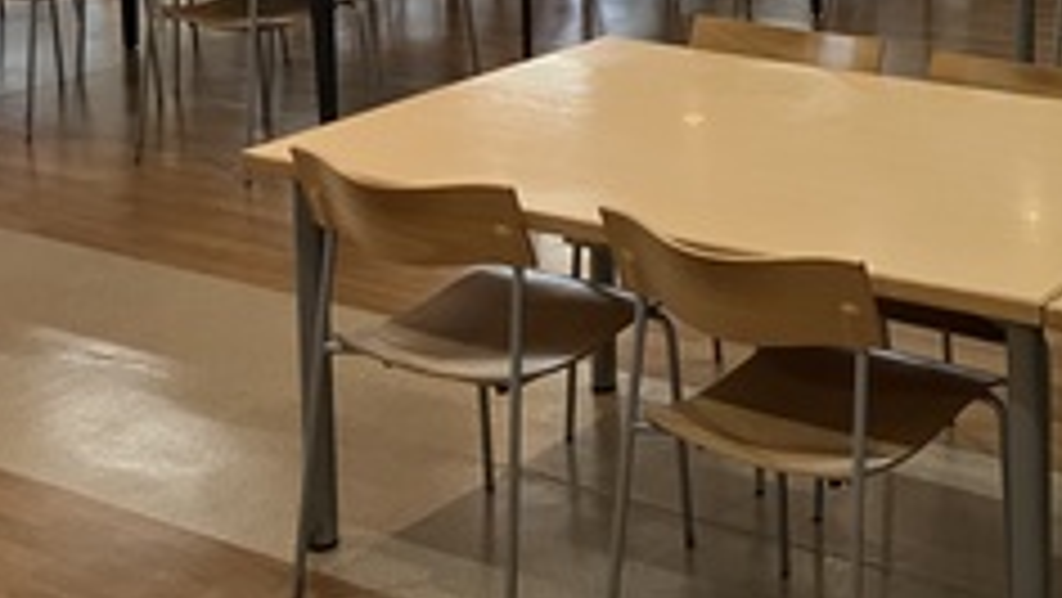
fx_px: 1944
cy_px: -220
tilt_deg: -6.0
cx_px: 1123
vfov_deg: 16.4
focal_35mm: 69
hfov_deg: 28.2
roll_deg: -0.4
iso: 80
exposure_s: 1/86
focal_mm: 3.99
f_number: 1.8
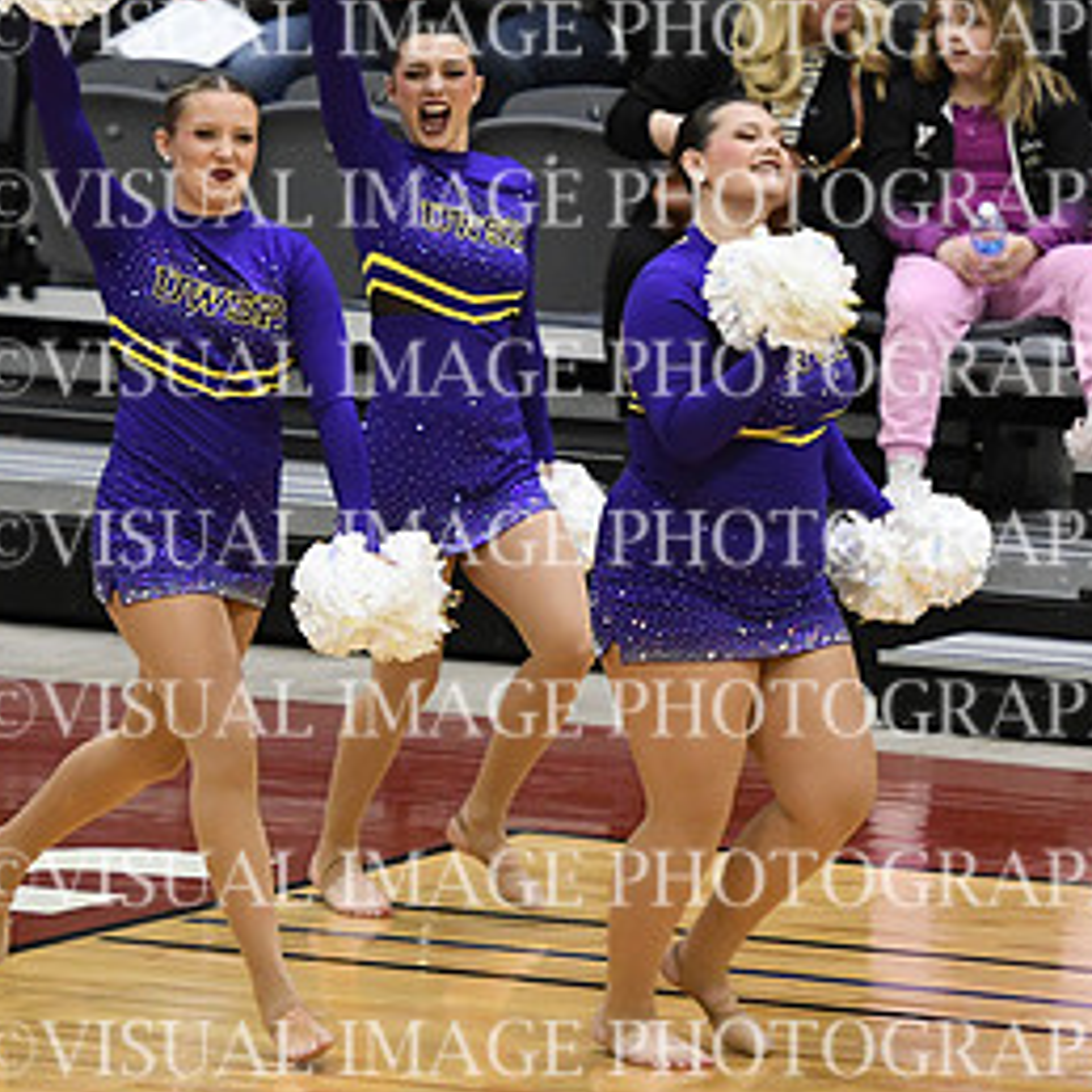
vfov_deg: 4.0
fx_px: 15739
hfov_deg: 4.0
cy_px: 453
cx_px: 586
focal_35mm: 441
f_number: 2.8
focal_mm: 155
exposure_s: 1/400
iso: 3200
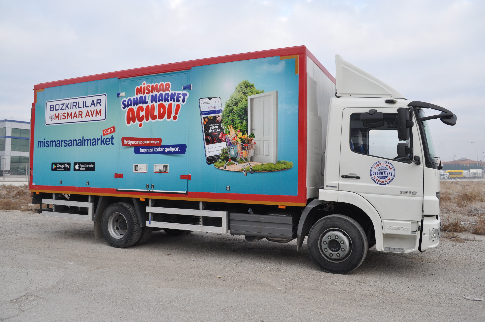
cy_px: 161
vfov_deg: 47.8
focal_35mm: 27
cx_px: 242
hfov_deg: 67.4
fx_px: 363
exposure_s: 1/200
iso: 400
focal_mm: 18
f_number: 7.1
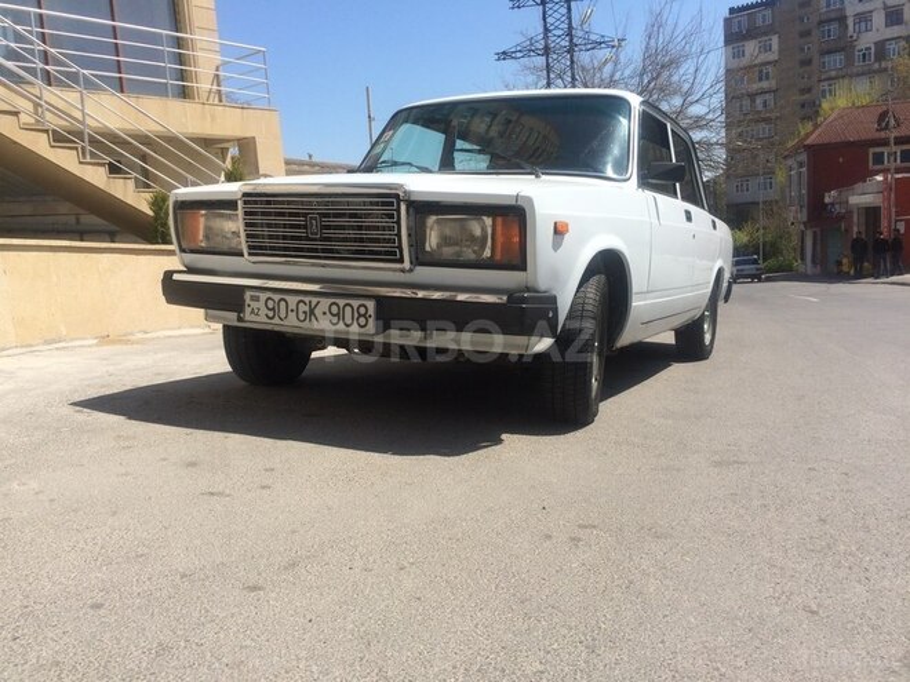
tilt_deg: -8.1
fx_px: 762
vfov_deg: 48.2
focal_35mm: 29
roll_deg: +3.6
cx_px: 455
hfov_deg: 61.7
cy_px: 341
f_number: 2.2
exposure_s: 1/2415
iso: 32
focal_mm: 4.15
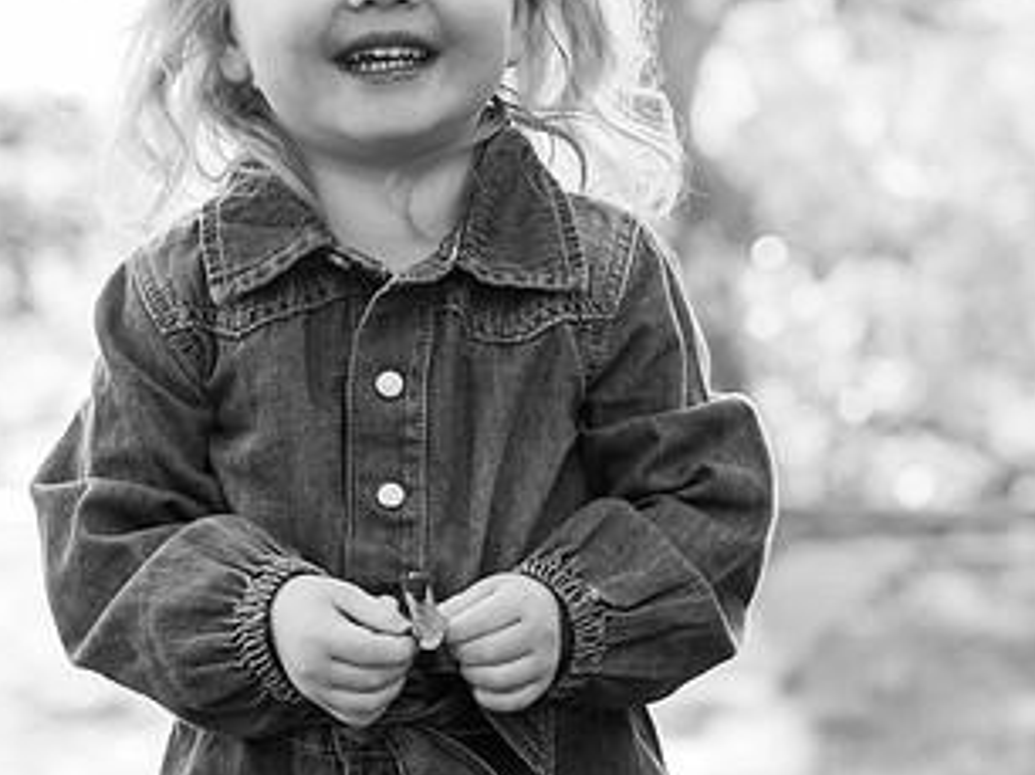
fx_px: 5288
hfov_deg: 11.2
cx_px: 582
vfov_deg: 8.4
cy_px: 333
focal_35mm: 177
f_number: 6.3
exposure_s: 1/320
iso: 1600
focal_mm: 97
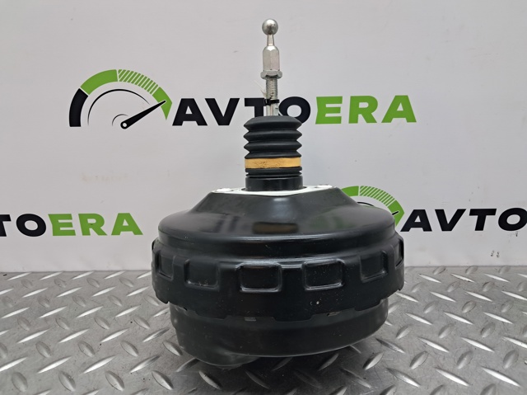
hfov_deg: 65.4
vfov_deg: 51.3
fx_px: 411
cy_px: 198
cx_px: 264
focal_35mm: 27
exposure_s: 1/50
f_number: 1.8
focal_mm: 4
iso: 125
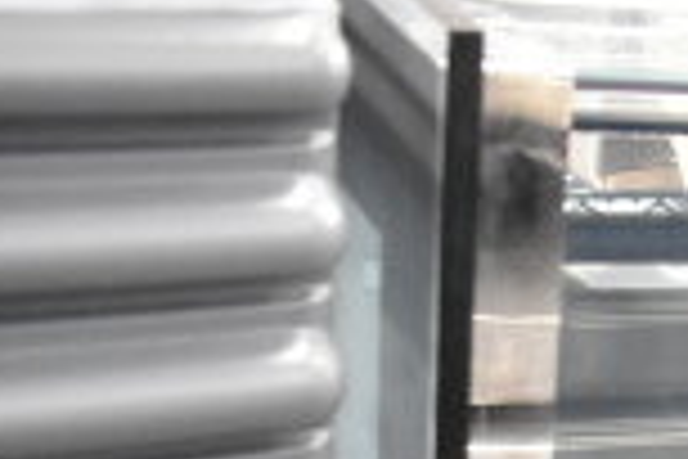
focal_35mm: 108
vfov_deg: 11.9
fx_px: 2064
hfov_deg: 15.5
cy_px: 754
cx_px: 1340
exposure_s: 1/80
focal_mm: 18
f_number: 4.5
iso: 6400
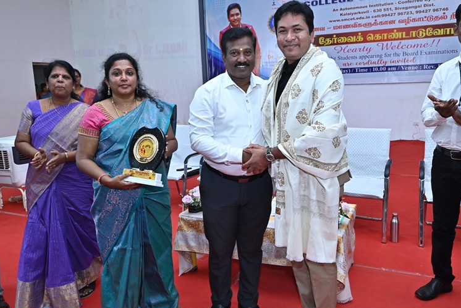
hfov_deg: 63.5
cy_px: 137
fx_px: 371
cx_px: 249
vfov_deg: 44.9
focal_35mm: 29
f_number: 8
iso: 800
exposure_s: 1/160
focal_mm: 24
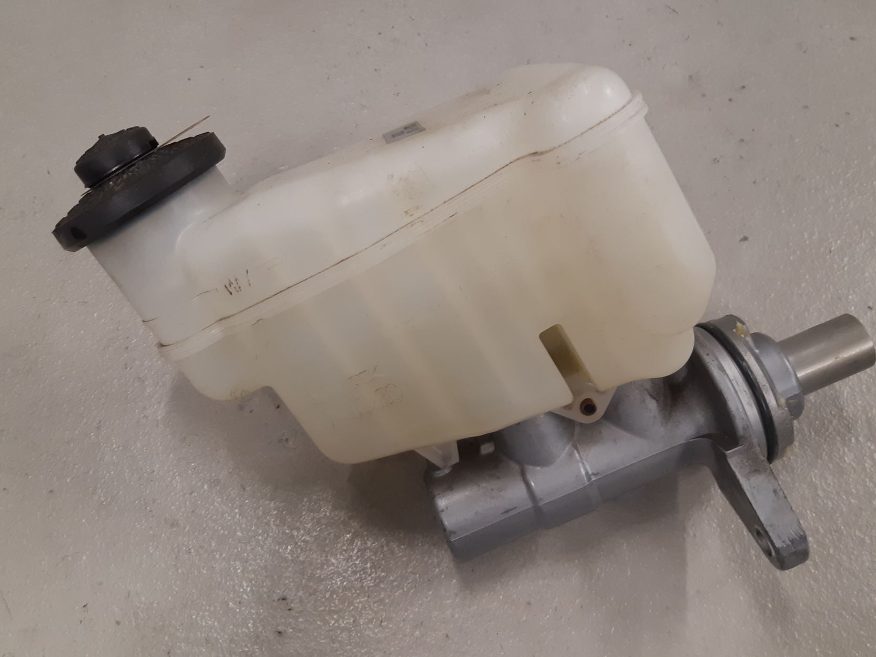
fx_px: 810
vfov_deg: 44.1
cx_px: 467
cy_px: 297
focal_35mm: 32
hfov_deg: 56.8
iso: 125
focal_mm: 3.93
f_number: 1.7
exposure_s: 1/50
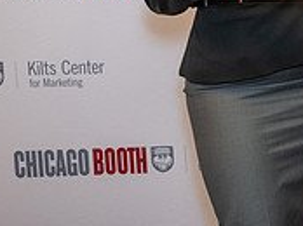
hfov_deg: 16.9
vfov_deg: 13.8
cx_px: 500
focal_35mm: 101
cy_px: -106
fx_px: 883
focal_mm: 31.5
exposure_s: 1/100
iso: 1600
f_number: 4
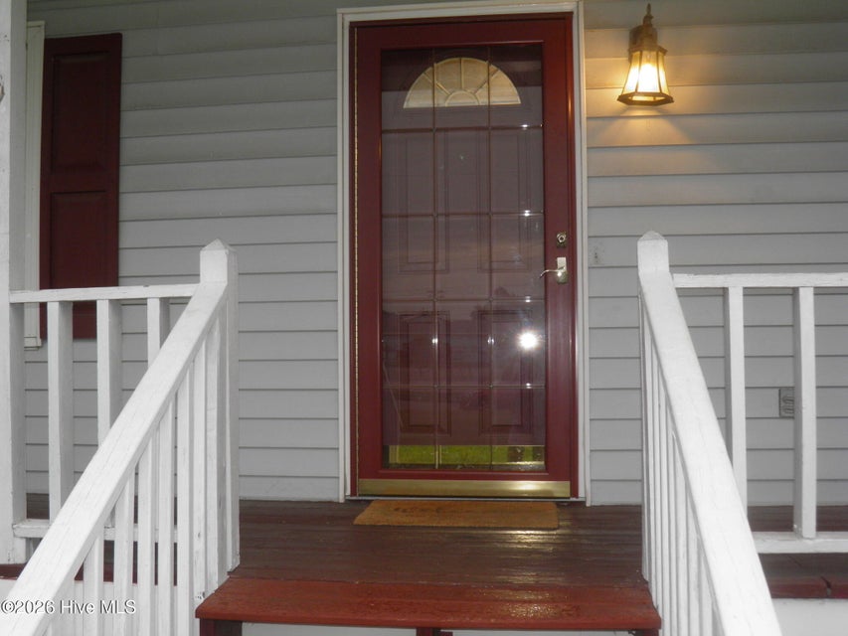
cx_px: 424
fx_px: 858
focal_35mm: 35
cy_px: 318
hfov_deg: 52.6
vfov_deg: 40.7
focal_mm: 6.3
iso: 100
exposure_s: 1/50
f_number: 3.1
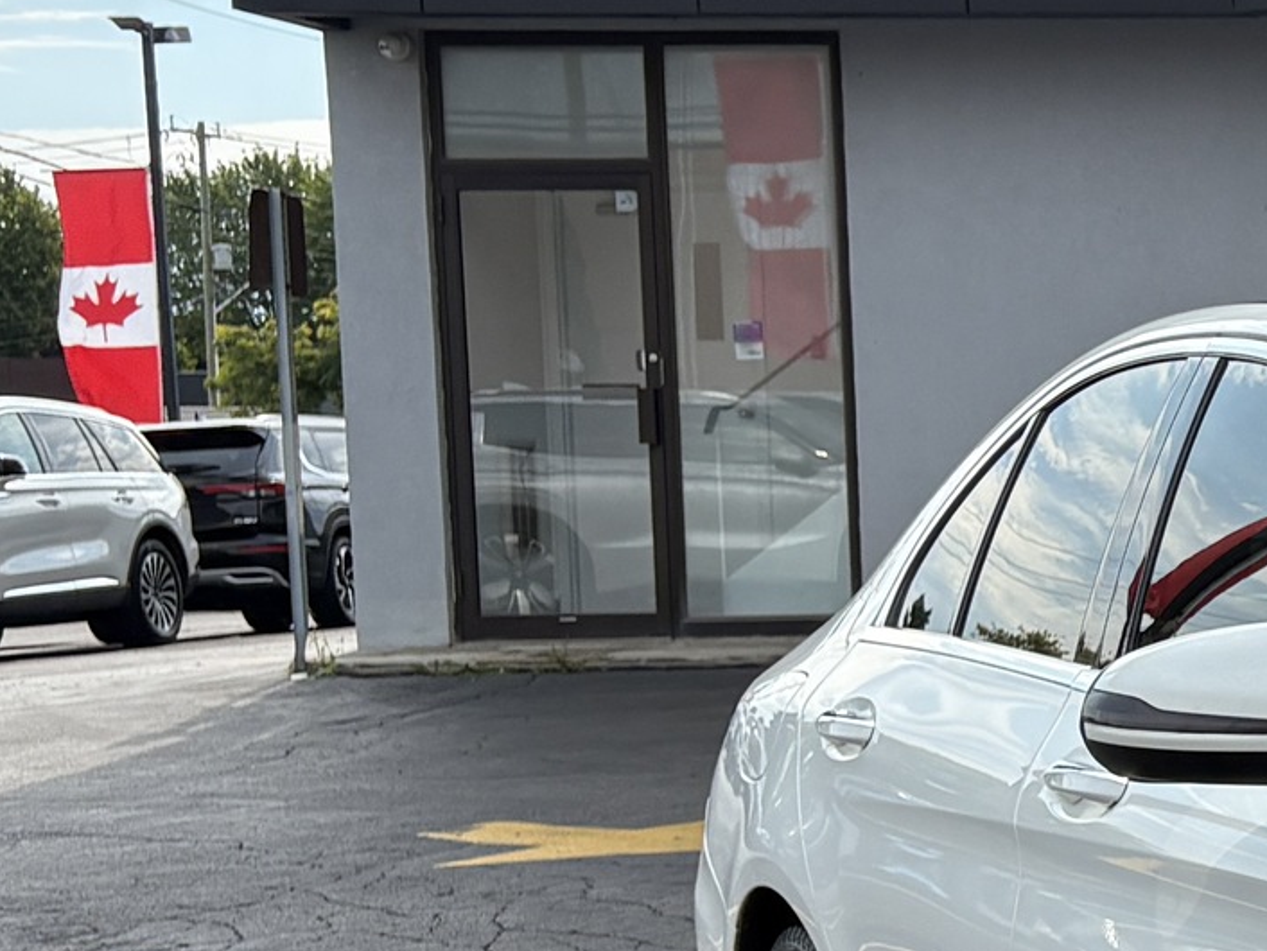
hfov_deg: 15.9
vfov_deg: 13.9
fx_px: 3881
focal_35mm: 106
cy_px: 718
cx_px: 2236
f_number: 1.6
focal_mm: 5.96
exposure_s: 1/3448
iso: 50
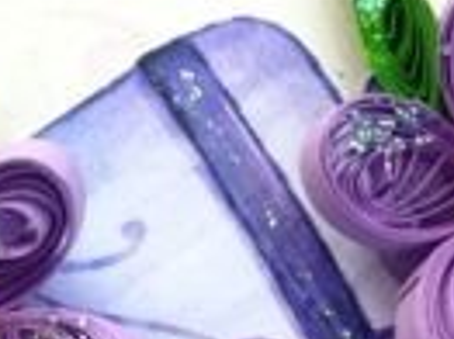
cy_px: 557
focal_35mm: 119
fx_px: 1559
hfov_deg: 16.4
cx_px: 385
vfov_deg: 11.7
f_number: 2.2
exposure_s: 1/100
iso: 50
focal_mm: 3.83
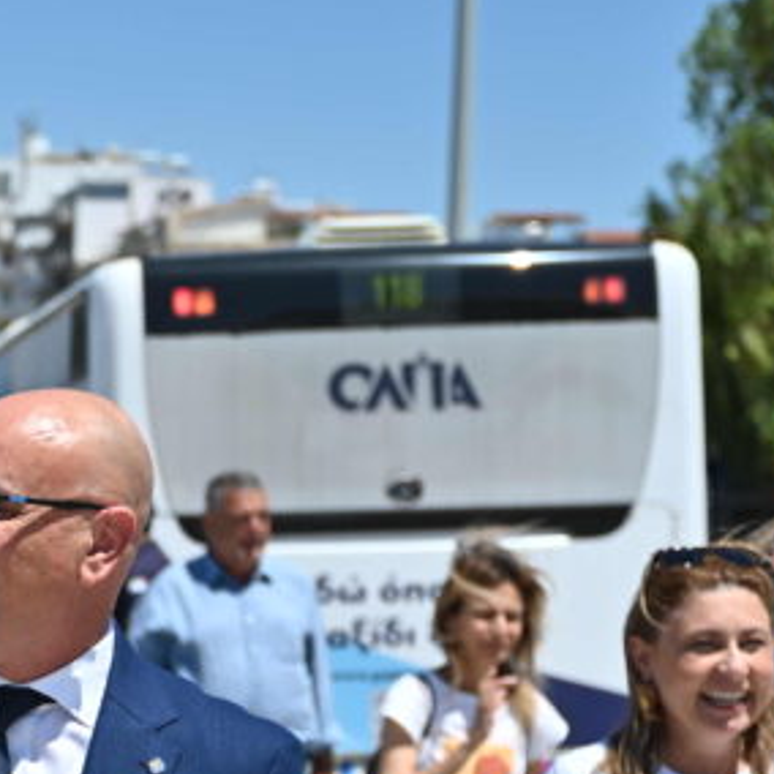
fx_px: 3491
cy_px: 653
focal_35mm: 138
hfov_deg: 11.9
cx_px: -493
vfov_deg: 12.6
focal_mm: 45
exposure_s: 1/3200
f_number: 2.8
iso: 100
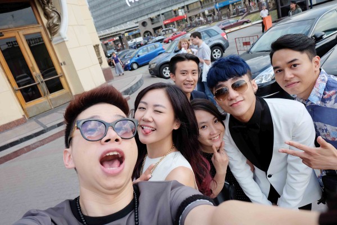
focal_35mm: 24
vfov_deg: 53.1
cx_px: 168
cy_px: 112
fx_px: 225
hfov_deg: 73.7
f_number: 5
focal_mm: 16
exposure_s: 1/125
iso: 400
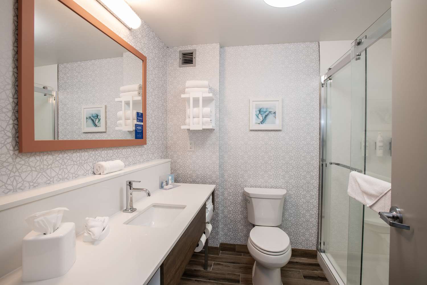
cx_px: 214
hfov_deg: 93.3
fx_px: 202
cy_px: 142
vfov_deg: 70.4
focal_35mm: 17
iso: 200
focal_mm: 17
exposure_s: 1/1.25
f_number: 14
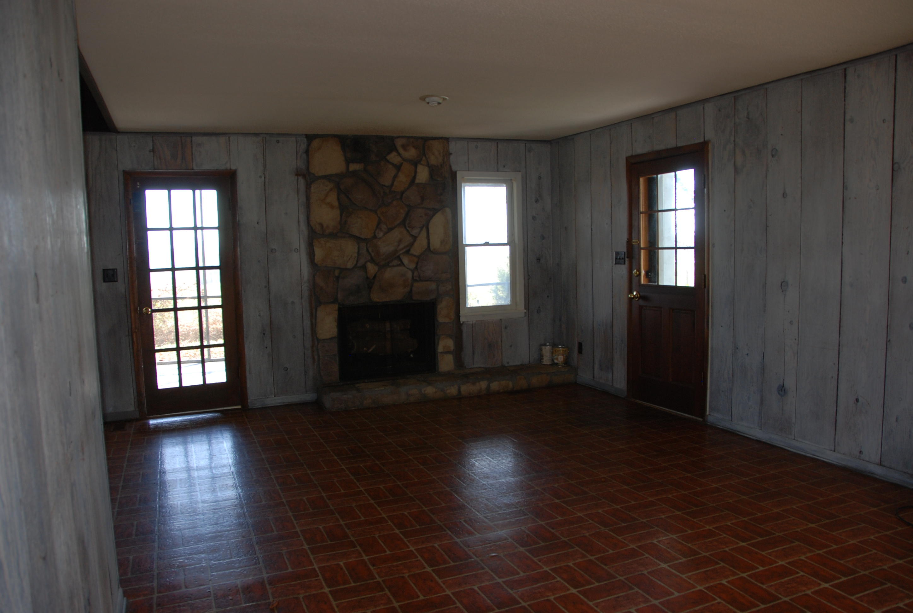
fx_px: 686
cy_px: 306
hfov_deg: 67.3
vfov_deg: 48.1
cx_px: 456
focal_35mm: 27
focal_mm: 18
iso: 200
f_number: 3.5
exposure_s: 1/80
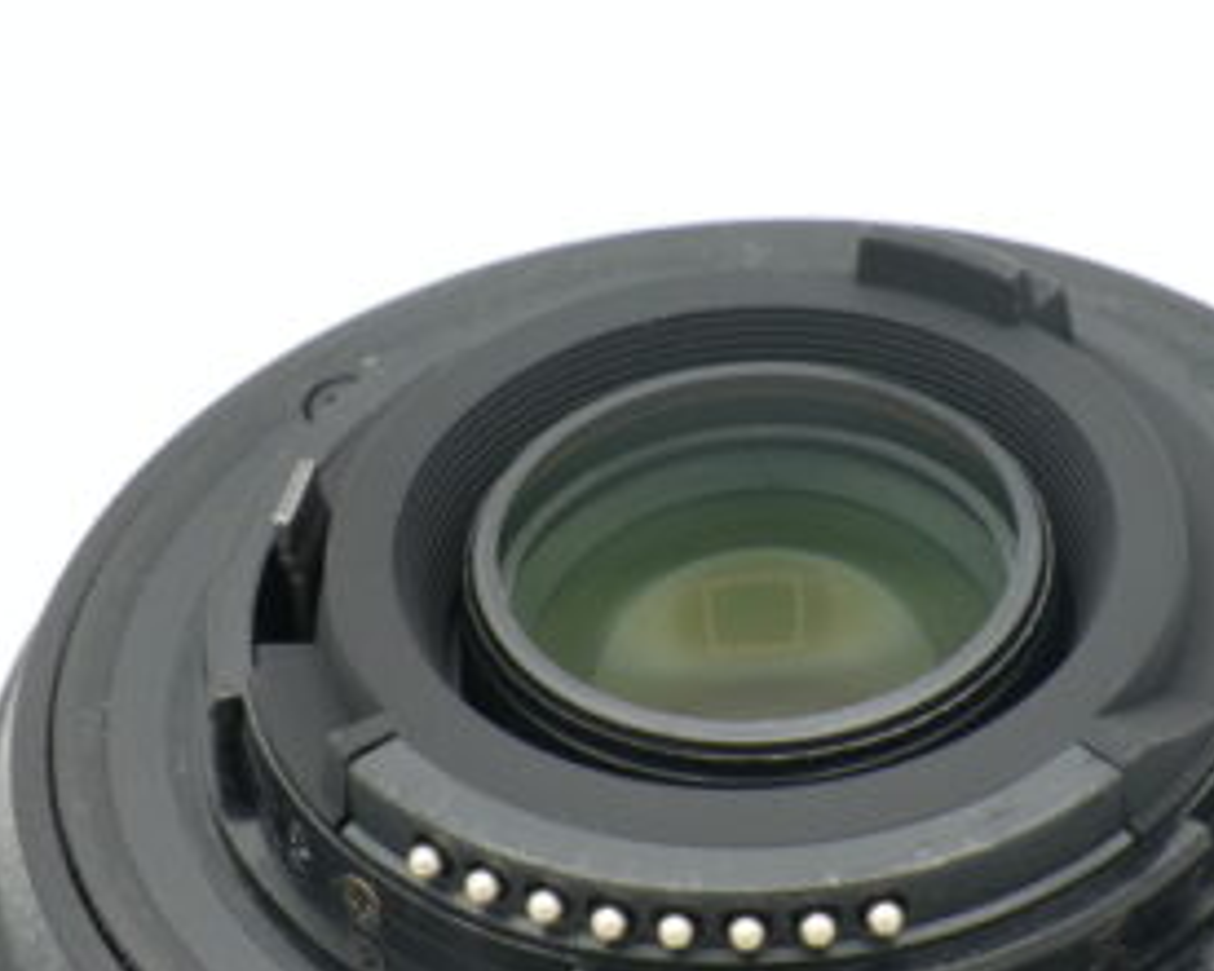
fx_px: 7725
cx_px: 826
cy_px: 561
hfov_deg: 9.0
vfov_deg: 7.2
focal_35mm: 215
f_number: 13
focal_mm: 70
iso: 640
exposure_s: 1/100
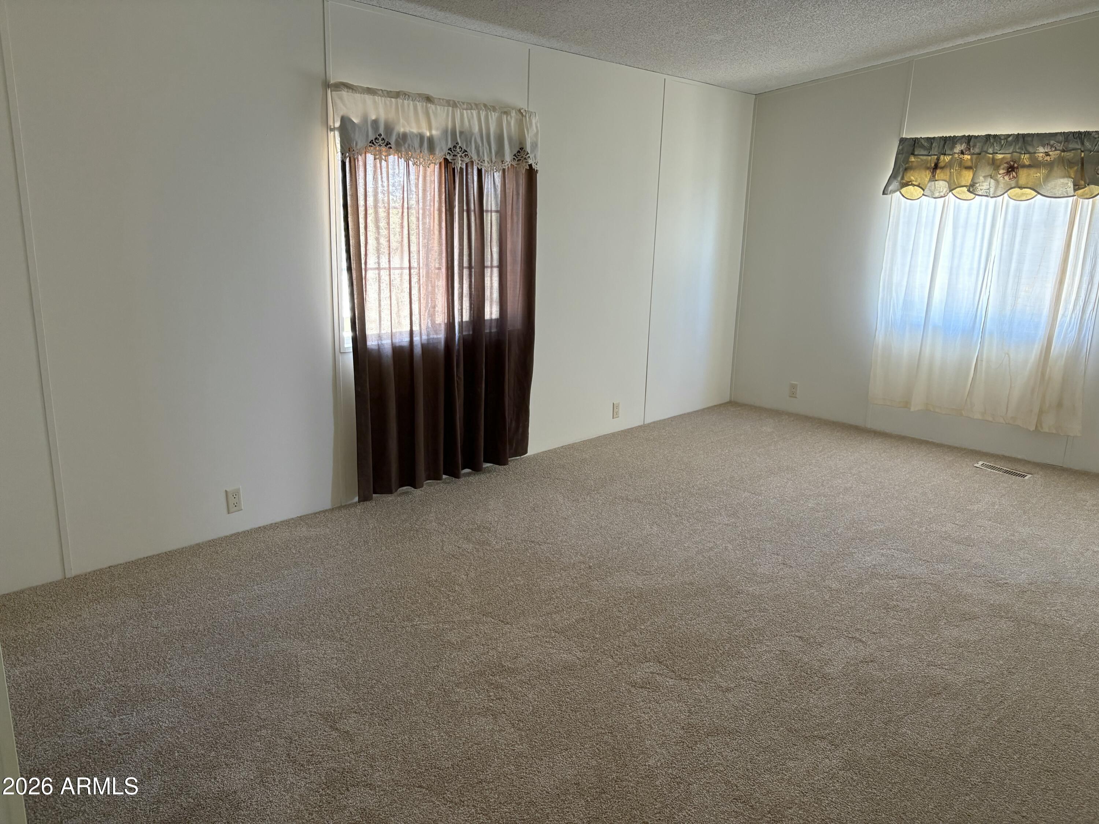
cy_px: 412
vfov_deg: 53.1
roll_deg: -1.6
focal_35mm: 26
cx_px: 550
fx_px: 825
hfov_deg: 67.3
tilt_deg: -12.5
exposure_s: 1/60
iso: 160
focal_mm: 5.96
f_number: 1.6
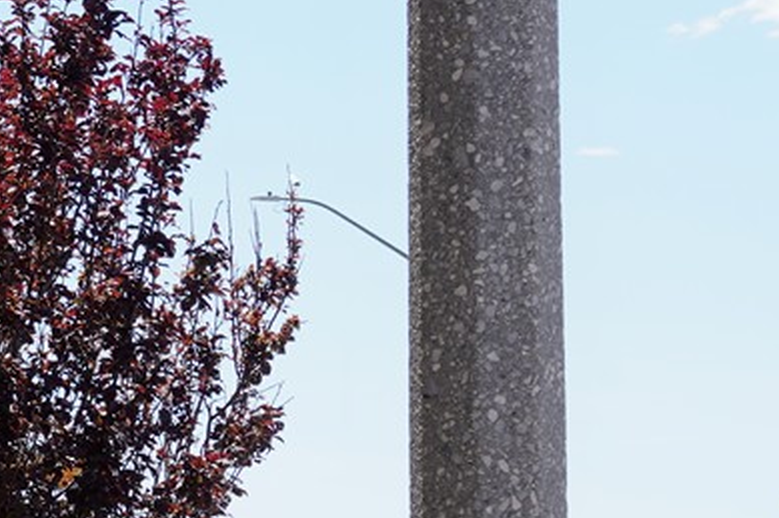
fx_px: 4564
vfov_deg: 6.5
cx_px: -695
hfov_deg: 9.2
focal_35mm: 211
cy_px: 382
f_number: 10
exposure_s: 1/100
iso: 100
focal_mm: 41
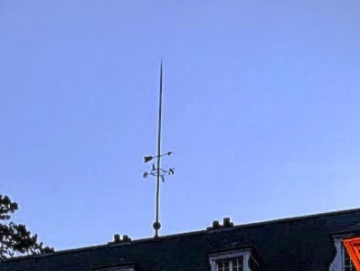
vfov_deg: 15.3
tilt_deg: +13.9
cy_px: 394
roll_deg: -0.2
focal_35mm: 90
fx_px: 937
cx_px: 118
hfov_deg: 21.7
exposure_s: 1/4
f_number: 1.8
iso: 100
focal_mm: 4
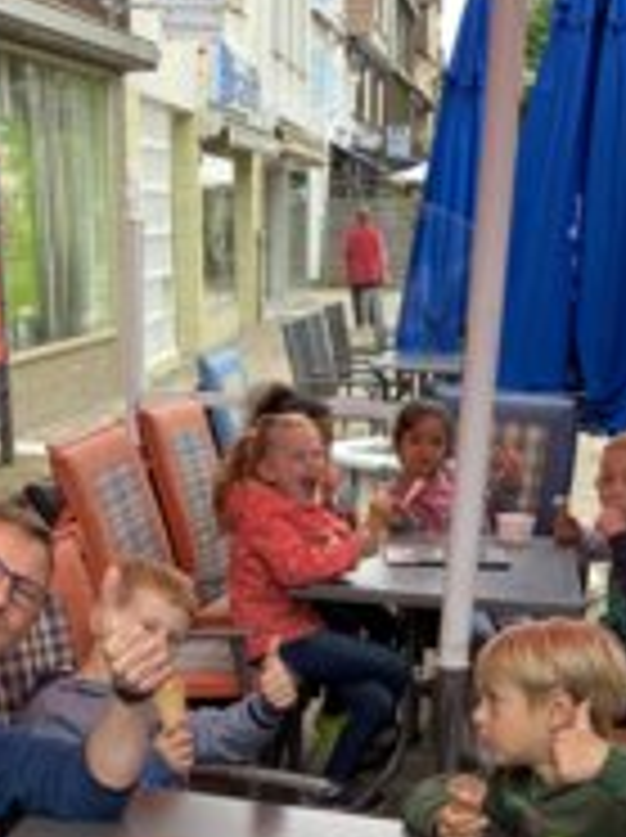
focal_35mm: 56
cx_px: 252
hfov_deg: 26.0
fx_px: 1353
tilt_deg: -18.2
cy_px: 626
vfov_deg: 33.7
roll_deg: +1.4
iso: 32
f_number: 1.8
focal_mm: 4.25
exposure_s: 1/127
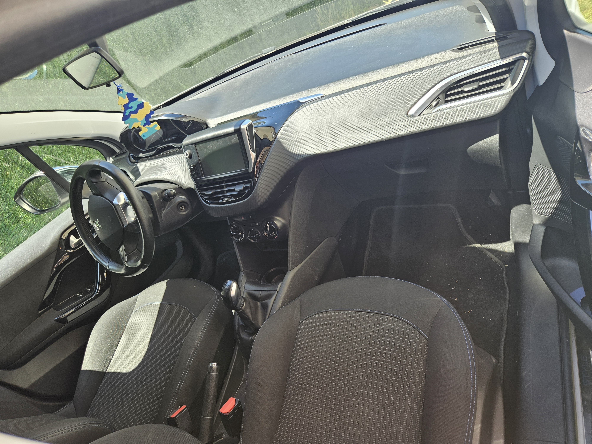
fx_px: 393
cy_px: 222
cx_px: 296
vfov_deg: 58.9
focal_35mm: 23
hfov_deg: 73.9
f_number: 1.8
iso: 50
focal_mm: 5.4
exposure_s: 1/180
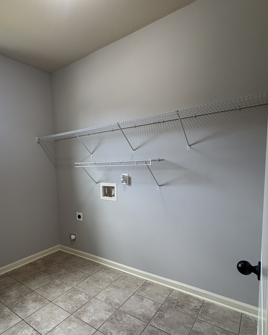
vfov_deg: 77.3
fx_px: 208
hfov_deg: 64.6
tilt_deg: -4.7
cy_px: 187
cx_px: 102
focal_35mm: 21
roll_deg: +1.7
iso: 160
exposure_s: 1/60
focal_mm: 2.22
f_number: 2.2
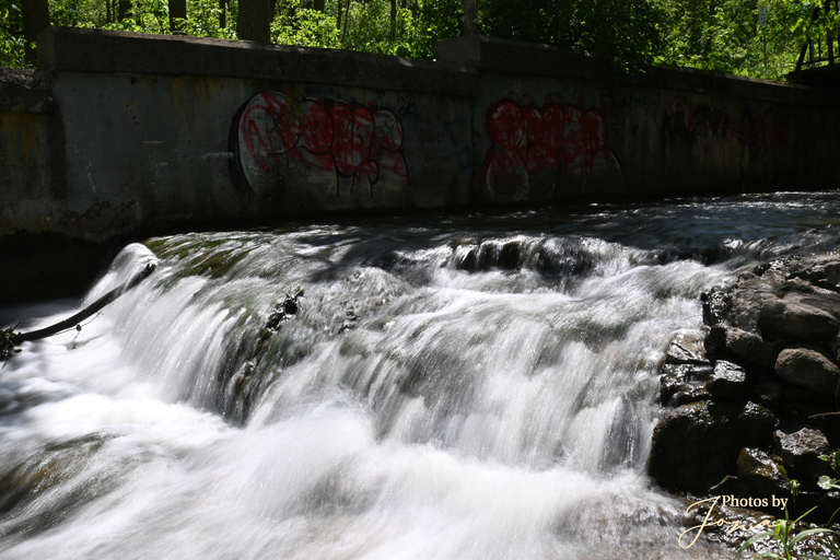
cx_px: 420
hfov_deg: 51.3
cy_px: 280
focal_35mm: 38
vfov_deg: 35.5
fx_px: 875
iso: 100
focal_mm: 25
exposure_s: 1/4
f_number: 22
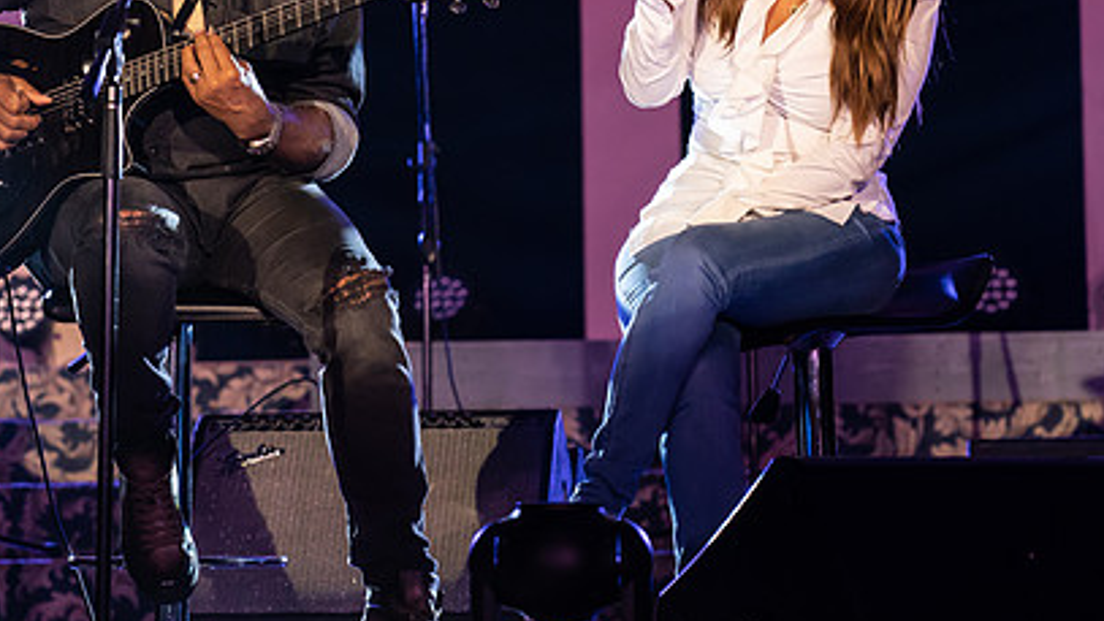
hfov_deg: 15.8
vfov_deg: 8.9
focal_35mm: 136
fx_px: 3981
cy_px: 205
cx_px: 464
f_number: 4
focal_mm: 91
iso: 5000
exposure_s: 1/200
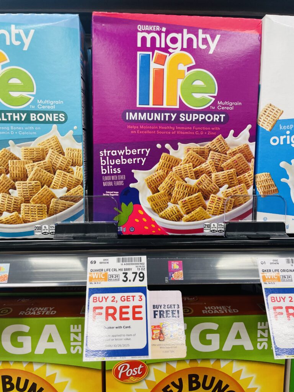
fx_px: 294
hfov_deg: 53.1
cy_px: 196
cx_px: 147
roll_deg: +0.6
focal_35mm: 26
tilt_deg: -6.7
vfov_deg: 67.3
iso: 100
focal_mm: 4.2
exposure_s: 1/120
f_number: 1.6
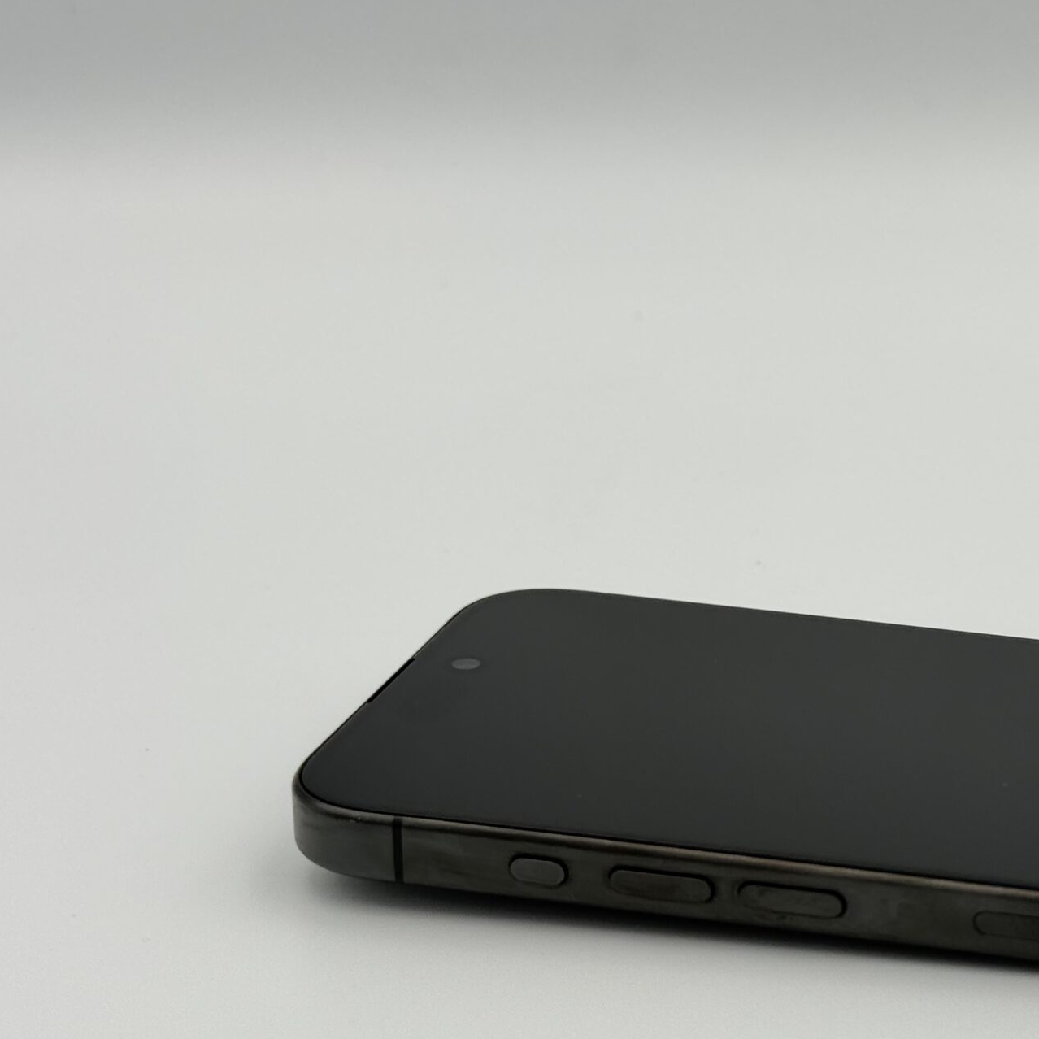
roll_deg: -0.1
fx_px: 2886
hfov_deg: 19.9
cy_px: 670
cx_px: 978
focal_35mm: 85
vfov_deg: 20.4
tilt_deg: -20.7
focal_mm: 6.76
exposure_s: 1/652
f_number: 1.78
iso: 100
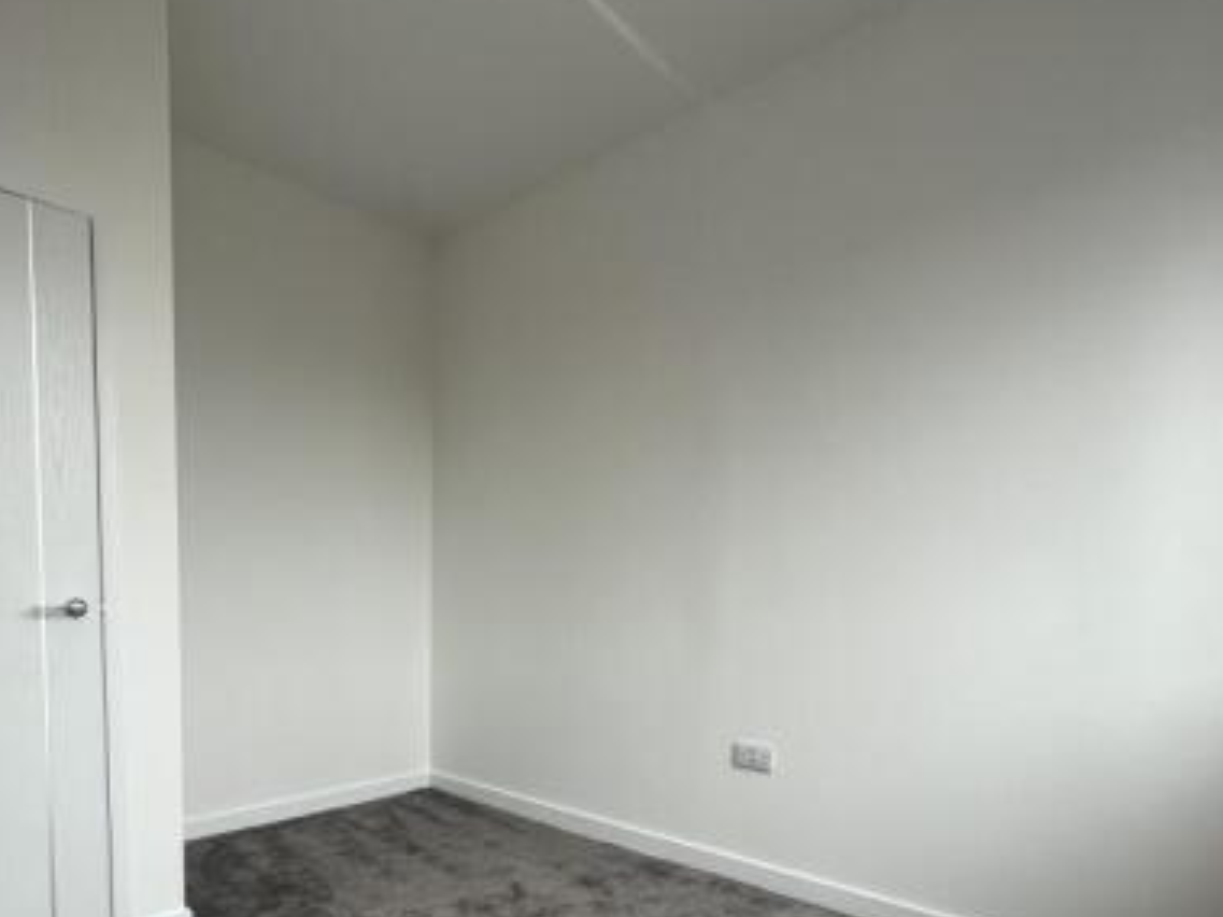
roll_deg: -0.9
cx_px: 521
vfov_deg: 63.1
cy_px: 657
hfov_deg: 81.2
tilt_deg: -5.4
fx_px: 706
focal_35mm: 20
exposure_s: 1/100
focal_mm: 1.57
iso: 50
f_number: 1.8
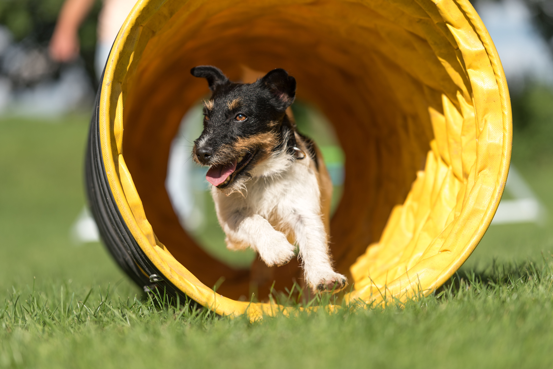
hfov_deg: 14.1
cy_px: 184
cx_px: 276
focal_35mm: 145
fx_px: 2228
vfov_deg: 9.5
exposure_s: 1/2000
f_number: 2.8
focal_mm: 145
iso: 100
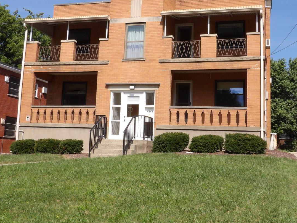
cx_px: 161
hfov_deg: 41.2
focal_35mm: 46
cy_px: 86
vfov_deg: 31.4
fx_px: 395
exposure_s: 1/201
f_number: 7.1
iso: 100
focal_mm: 5.9
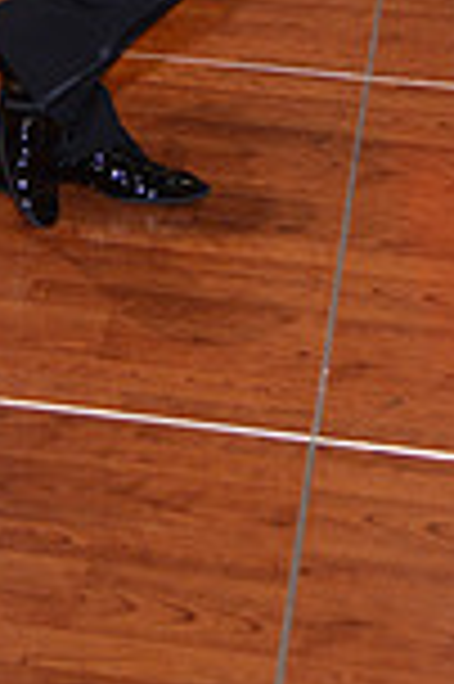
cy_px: -513
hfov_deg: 8.1
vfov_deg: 11.4
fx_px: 3185
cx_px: -124
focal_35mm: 168
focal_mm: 44
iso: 1000
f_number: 4
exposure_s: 1/250
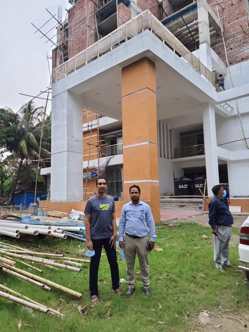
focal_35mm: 24
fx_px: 230
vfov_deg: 71.6
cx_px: 124
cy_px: 166
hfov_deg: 56.8
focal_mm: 5.23
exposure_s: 1/122
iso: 50
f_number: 1.8
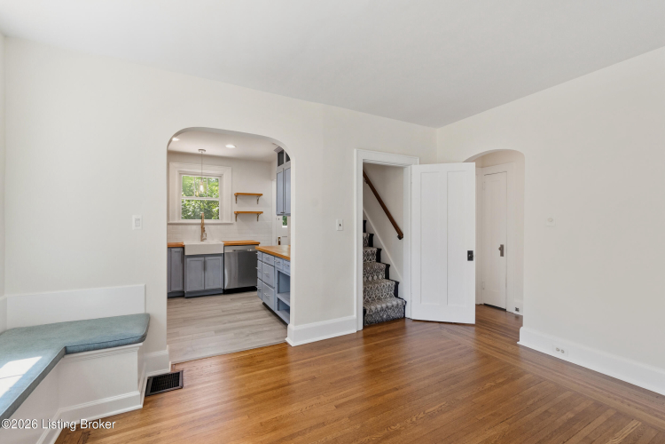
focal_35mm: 15
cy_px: 222
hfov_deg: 100.4
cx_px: 332
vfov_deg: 77.3
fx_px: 277
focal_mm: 10
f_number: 6.3
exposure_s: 1/5
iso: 400
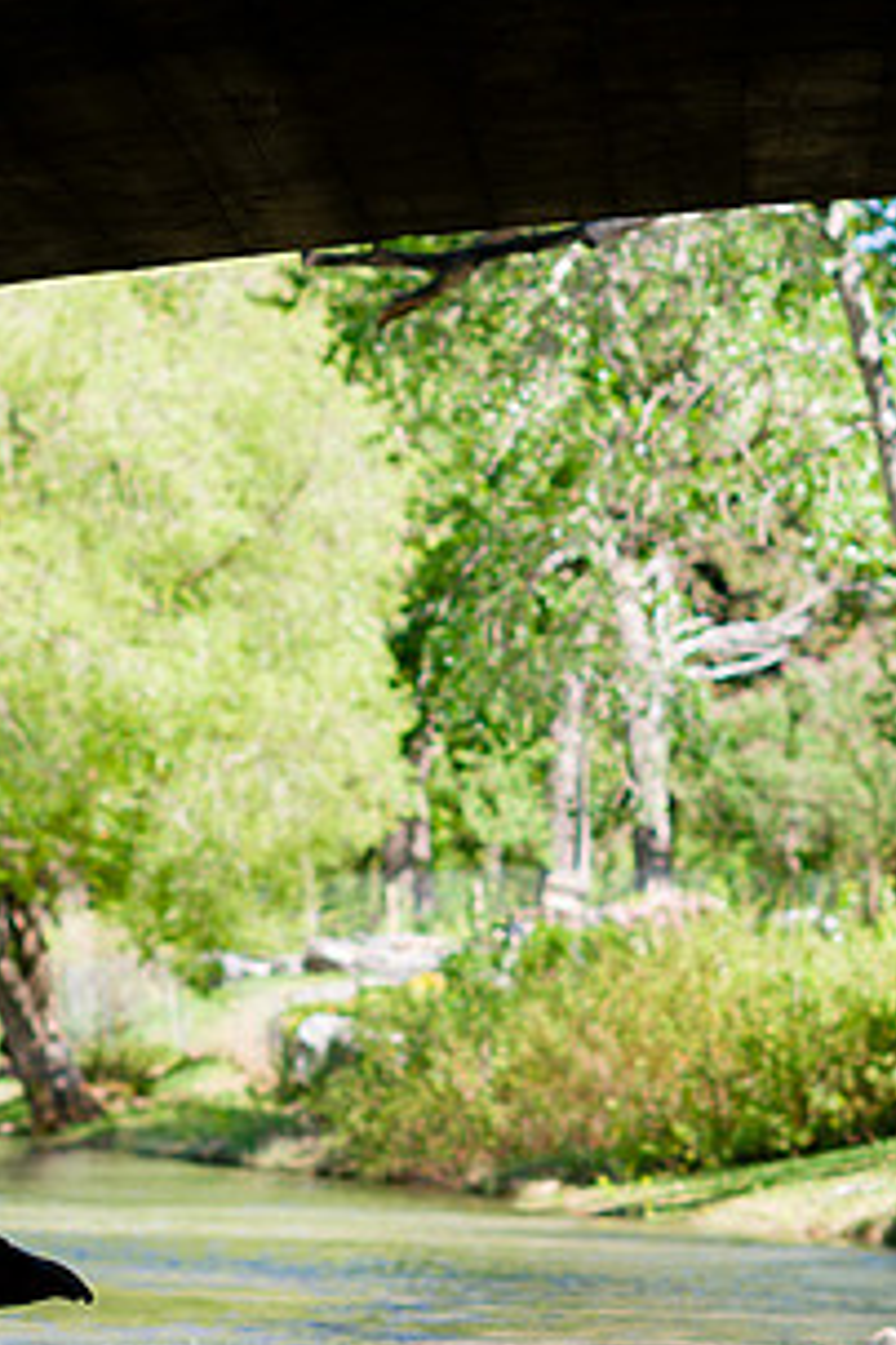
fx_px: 6085
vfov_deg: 12.6
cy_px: 841
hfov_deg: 8.4
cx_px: 466
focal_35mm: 163
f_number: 3.2
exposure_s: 1/500
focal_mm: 85
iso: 250
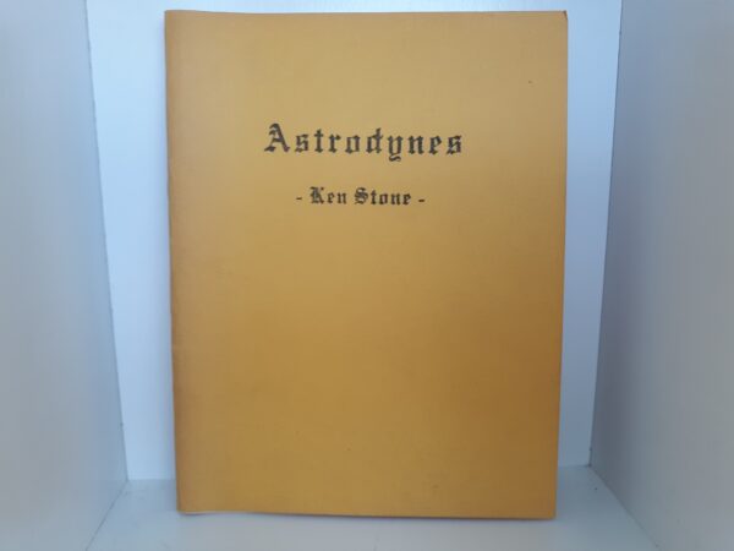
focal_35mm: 28
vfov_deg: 49.7
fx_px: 594
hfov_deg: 63.4
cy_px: 276
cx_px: 367
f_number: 1.7
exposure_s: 1/40
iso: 50
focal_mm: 3.7
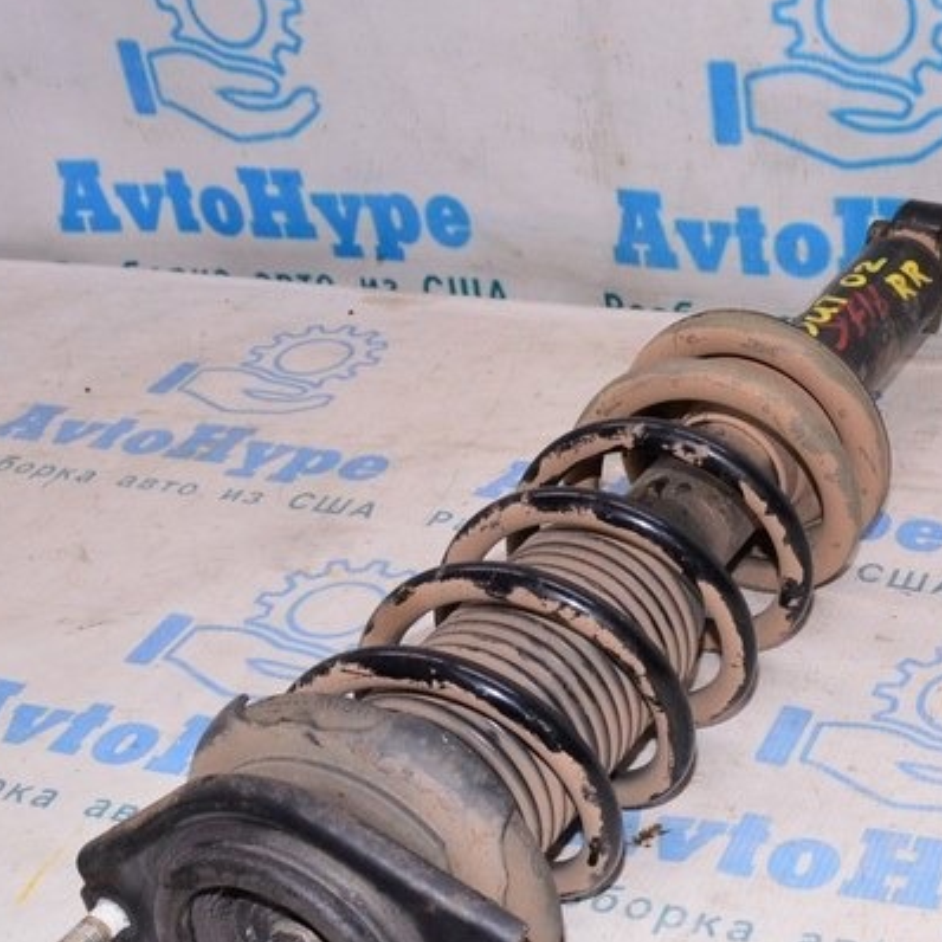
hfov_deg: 28.2
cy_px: 593
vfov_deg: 29.0
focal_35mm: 59
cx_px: 802
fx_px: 1816
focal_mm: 18
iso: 1600
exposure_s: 1/160
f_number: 8
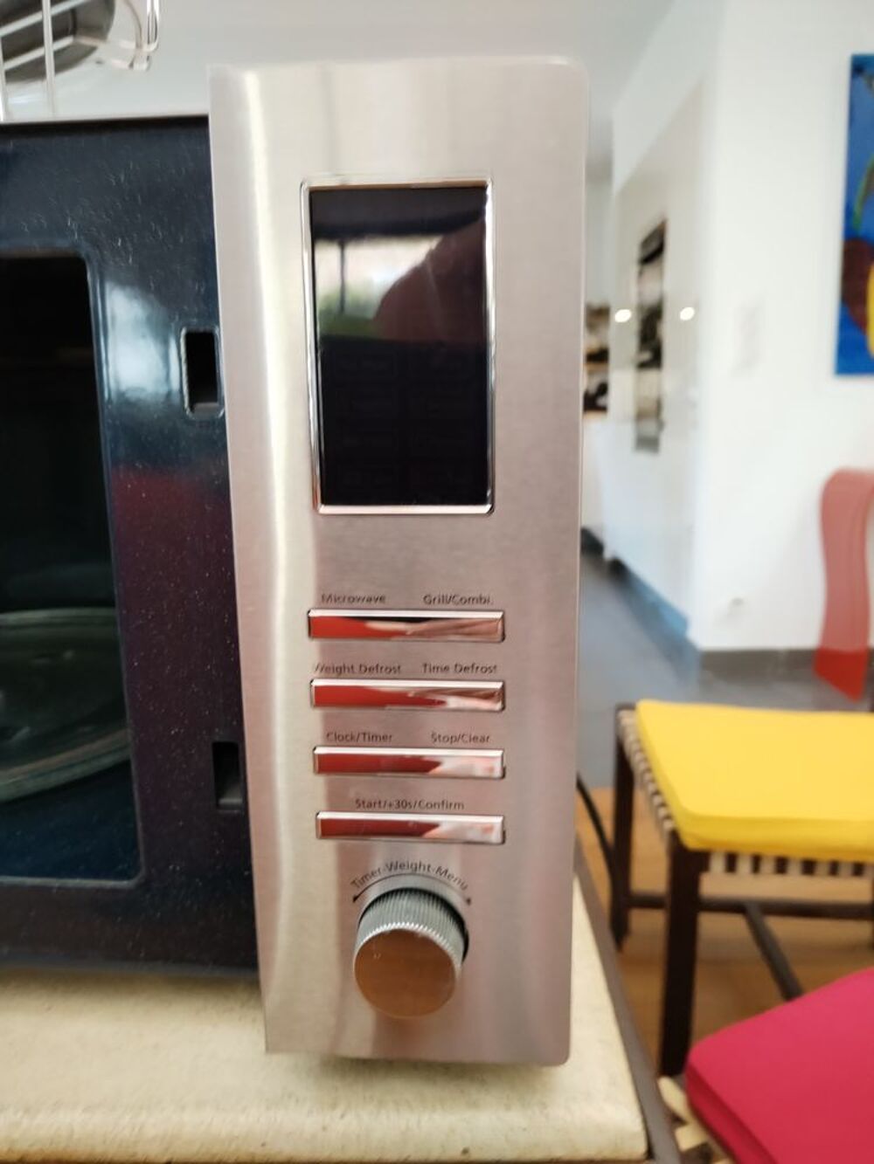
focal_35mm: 26
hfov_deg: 53.1
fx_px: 875
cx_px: 437
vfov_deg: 67.3
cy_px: 582
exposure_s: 1/33.3
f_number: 1.8
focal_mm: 4.75
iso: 452
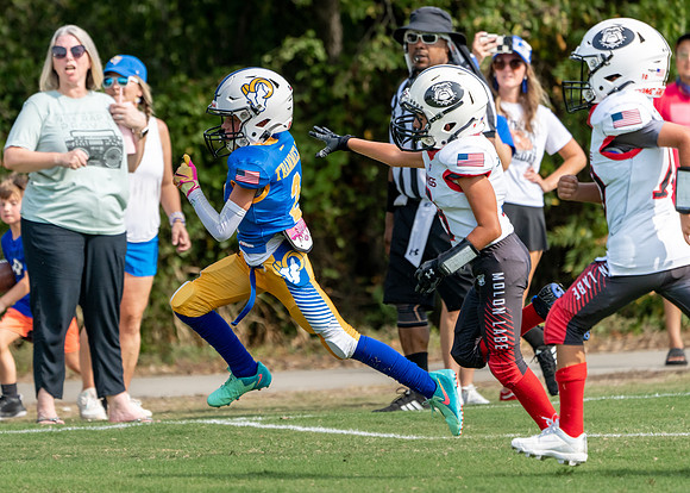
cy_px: 202
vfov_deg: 4.0
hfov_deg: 5.6
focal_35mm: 358
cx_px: 282
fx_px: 7006
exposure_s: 1/2000
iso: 500
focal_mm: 285
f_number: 5.6
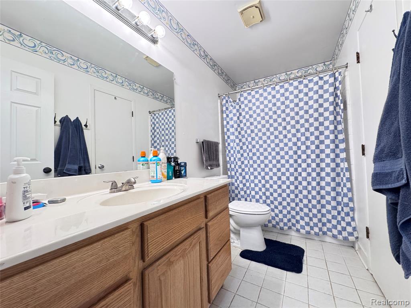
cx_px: 206
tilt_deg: +2.3
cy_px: 154
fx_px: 166
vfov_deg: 85.7
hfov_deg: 102.1
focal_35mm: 14
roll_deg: +1.7
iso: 320
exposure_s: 1/60
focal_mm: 2.22
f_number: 2.2
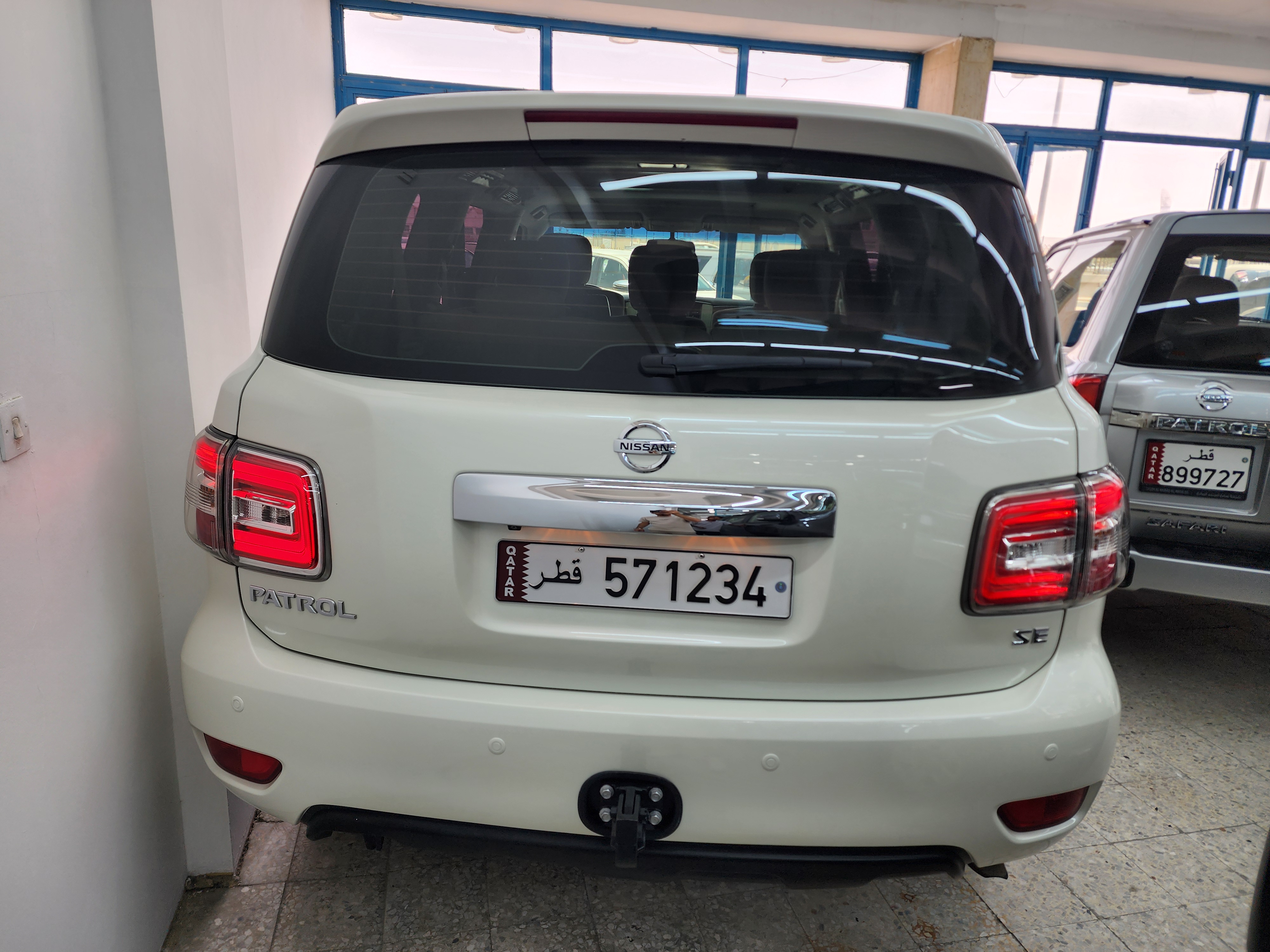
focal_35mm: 23
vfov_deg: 58.9
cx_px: 635
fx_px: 844
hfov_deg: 73.9
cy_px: 476
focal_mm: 6.4
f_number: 1.8
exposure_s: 1/180
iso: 25
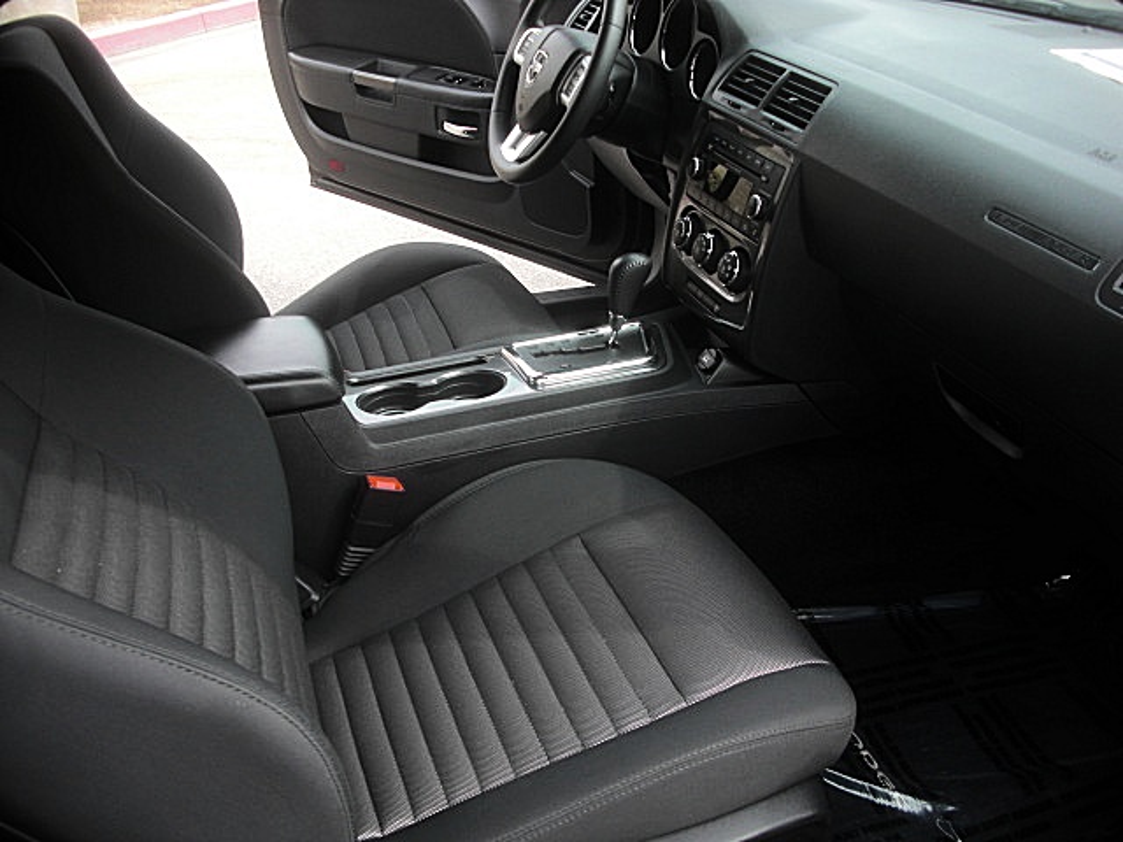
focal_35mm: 36
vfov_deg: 39.7
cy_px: 421
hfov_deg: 51.4
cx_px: 562
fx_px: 1168
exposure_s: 1/100
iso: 50
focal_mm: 6.3
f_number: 2.8
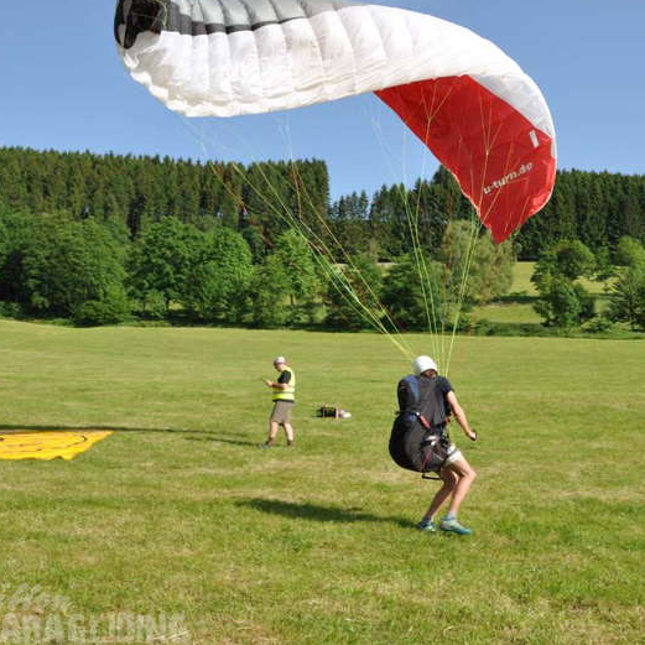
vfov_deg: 41.3
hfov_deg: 40.9
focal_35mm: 41
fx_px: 857
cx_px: 416
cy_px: 322
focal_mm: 21
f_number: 13
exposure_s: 1/160
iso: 200
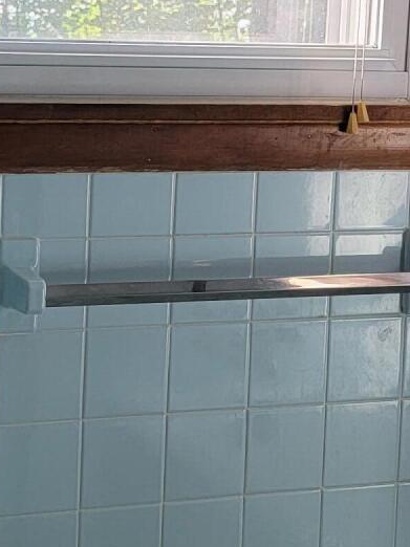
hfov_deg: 15.8
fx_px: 1454
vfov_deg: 20.9
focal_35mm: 92
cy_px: 58
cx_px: 23
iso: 160
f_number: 1.8
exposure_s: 1/119
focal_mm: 6.7
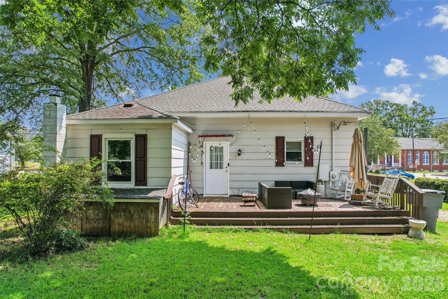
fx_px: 274
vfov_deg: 57.2
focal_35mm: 22
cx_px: 224
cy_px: 150
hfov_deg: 78.6
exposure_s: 1/125
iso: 100
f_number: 2.8
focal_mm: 8.4
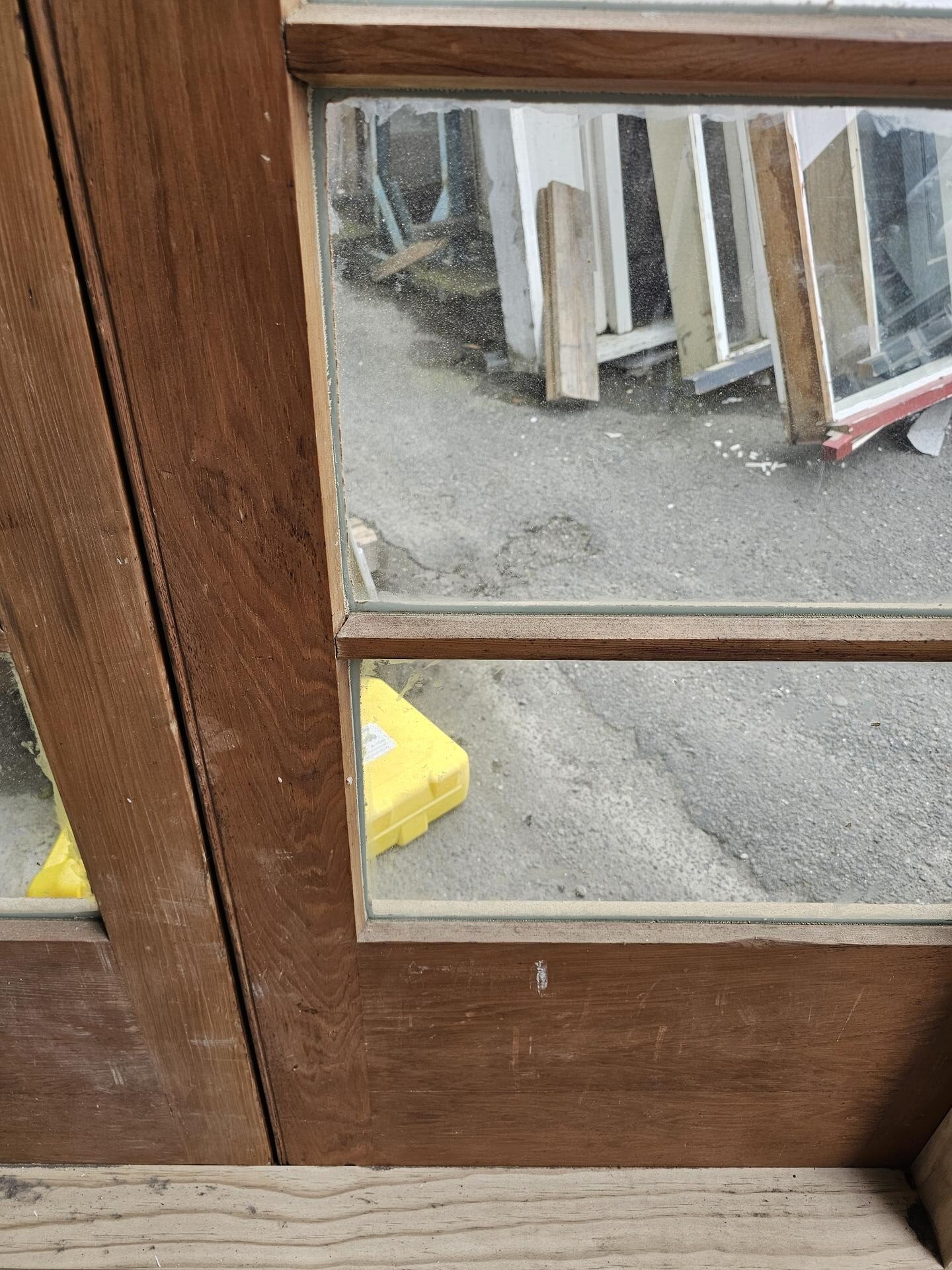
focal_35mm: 23
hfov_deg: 58.9
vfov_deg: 73.9
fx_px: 843
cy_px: 635
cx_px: 476
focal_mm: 6.3
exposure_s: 1/207
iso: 20
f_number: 1.7
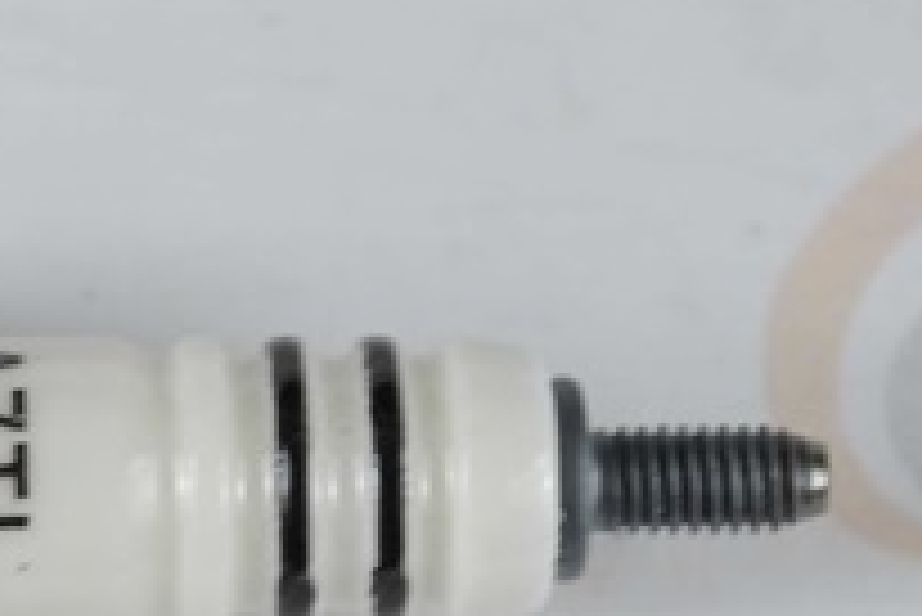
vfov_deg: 5.7
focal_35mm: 240
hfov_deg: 8.5
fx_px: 6163
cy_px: 472
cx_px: -92
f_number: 6.3
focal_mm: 55
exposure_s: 1/25
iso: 200
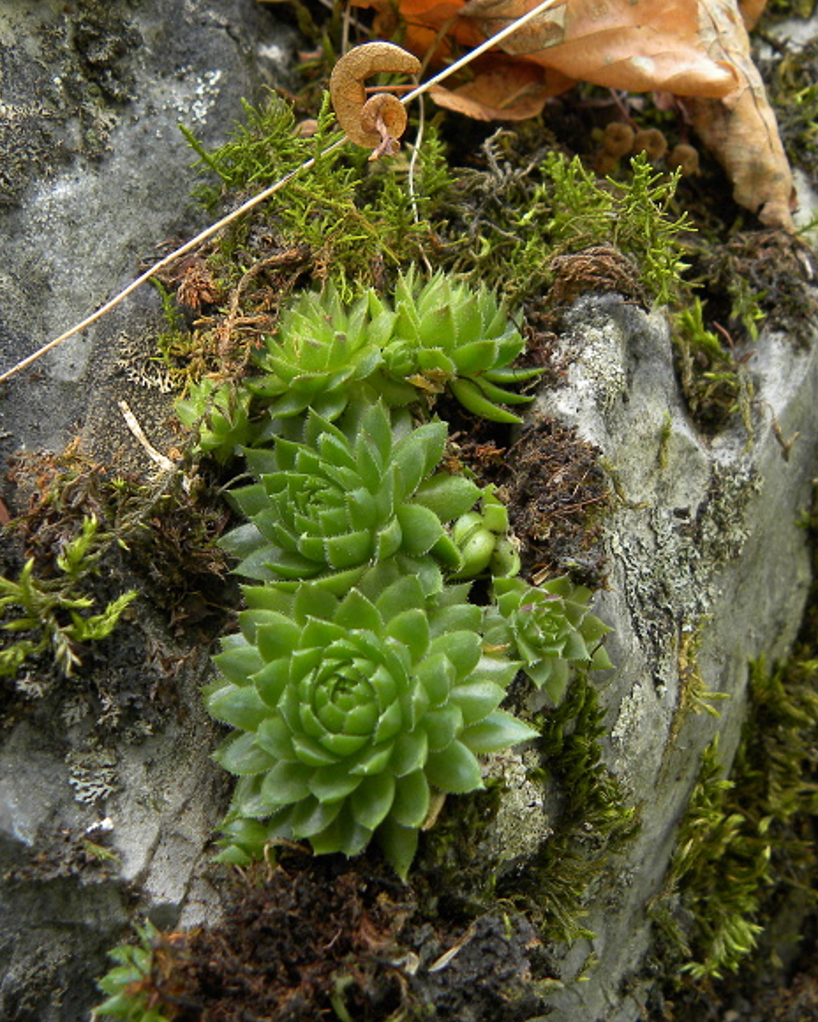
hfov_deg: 42.2
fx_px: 1059
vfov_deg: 51.5
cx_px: 358
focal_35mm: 35
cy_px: 522
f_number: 2.8
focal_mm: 4.6
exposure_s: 1/60
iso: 100
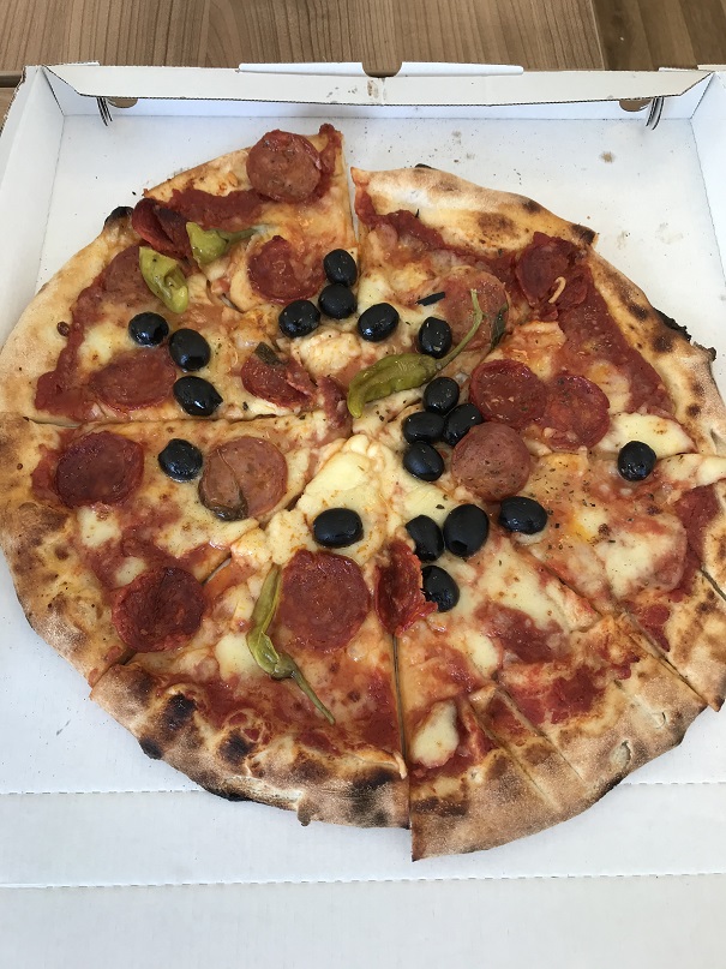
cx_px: 363
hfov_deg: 49.7
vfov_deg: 63.5
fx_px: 783
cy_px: 484
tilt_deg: -67.7
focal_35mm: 28
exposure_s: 1/112
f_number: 1.8
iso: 20
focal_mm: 3.99
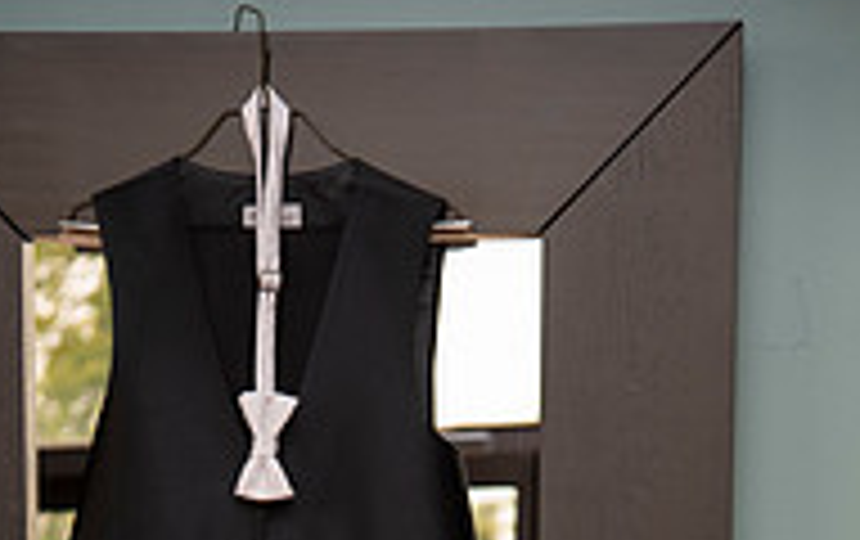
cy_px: 976
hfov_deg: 11.2
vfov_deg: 6.9
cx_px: 356
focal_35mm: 187
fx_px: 4389
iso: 400
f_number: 4
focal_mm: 78
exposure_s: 1/160
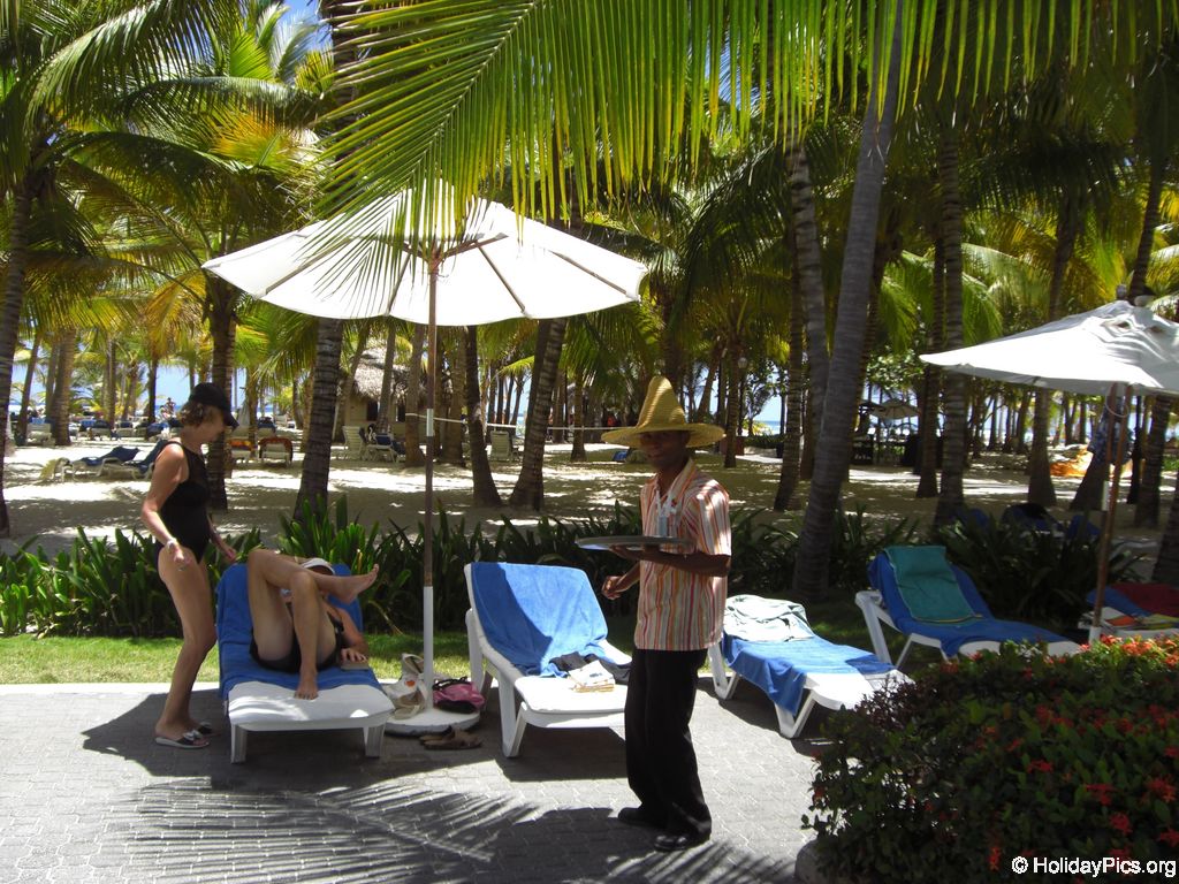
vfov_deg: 37.7
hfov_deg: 49.0
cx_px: 590
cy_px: 442
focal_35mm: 38
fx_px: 1294
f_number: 2.7
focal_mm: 6.2
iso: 64
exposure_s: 1/640
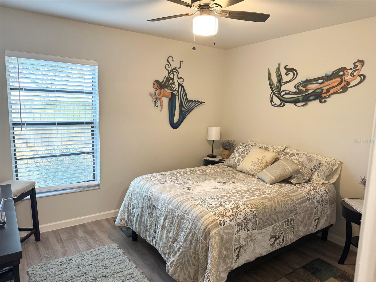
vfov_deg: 56.8
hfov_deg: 71.6
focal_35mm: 24
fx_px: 261
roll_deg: -1.8
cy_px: 141
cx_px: 188
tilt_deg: -8.2
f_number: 1.78
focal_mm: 6.76
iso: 200
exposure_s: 1/60
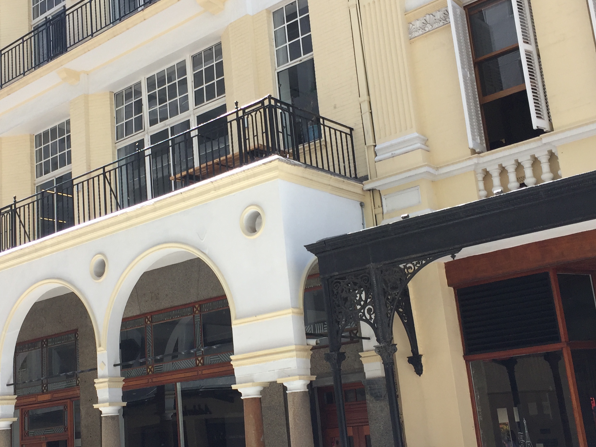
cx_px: 239
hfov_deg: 39.5
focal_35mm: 48
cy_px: 224
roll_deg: +3.1
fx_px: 826
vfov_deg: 30.3
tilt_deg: +13.8
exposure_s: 1/399
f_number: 2.2
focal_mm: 4.15
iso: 32
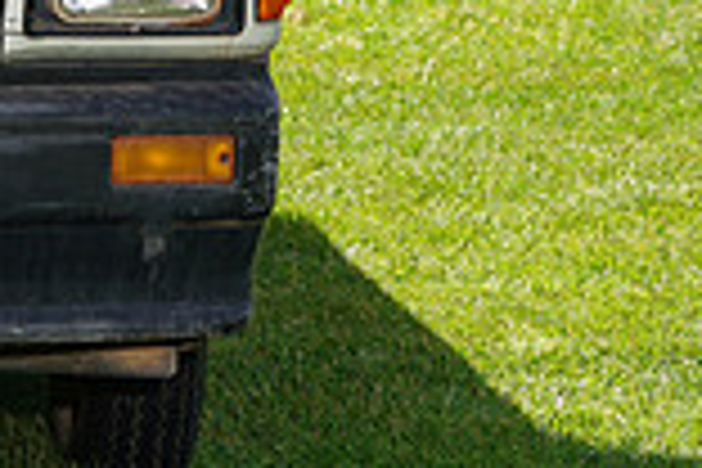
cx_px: -396
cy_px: -277
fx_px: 7916
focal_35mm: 406
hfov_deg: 5.0
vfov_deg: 3.4
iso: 100
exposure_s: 1/250
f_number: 6.3
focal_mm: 109
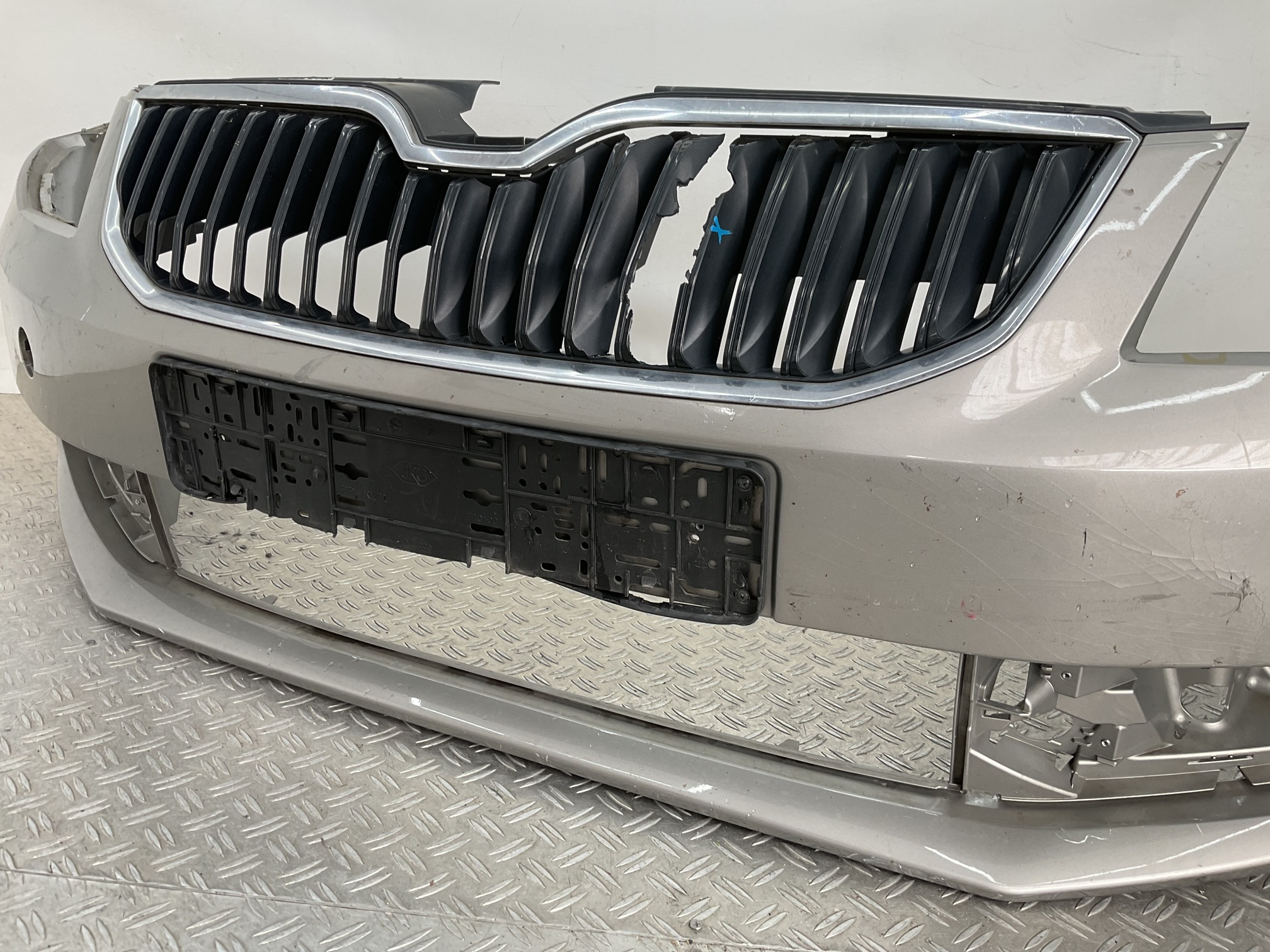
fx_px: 1064
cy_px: 476
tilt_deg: -19.2
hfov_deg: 61.7
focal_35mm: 29
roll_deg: -3.8
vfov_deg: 48.2
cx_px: 635
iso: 20
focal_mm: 3
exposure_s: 1/100
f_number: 1.8
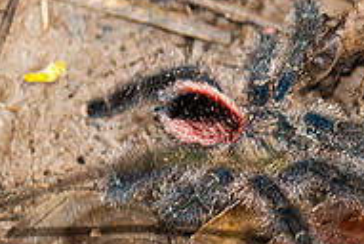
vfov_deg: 4.3
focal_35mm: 318
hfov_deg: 6.5
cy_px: 116
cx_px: 303
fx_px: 3220
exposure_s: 1/15
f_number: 4
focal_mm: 105
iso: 280
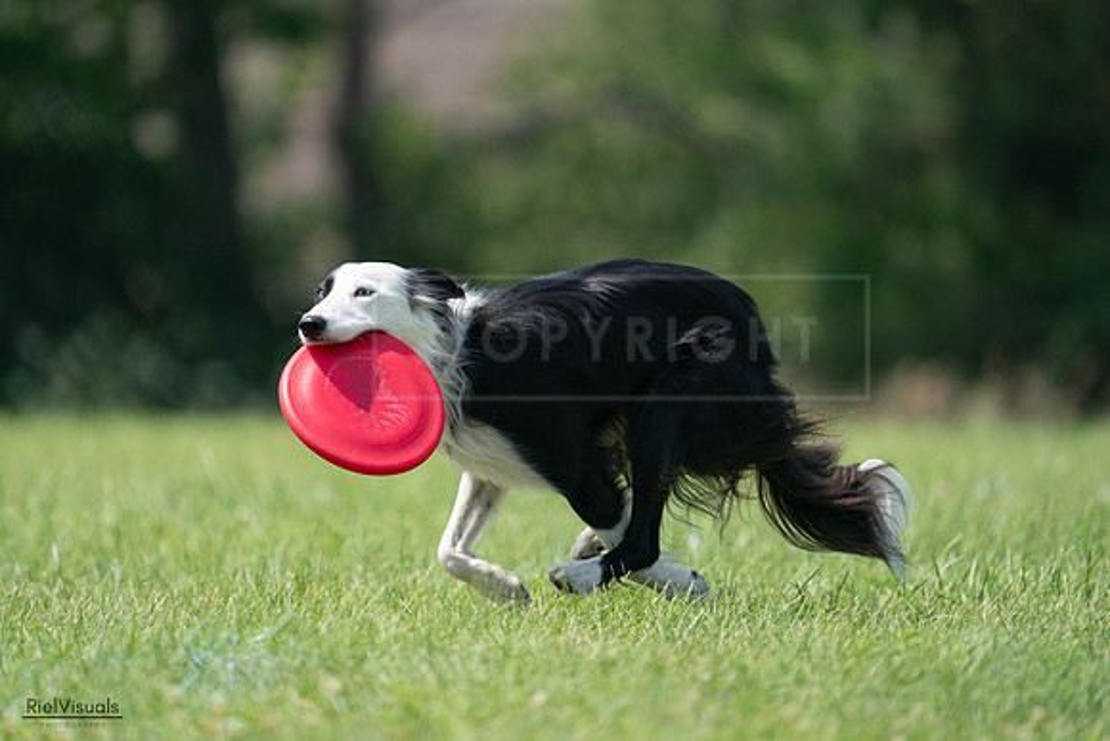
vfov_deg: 2.3
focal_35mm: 600
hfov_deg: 3.4
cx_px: 555
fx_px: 18503
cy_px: 370
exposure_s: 1/4000
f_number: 6.3
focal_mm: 600
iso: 1600
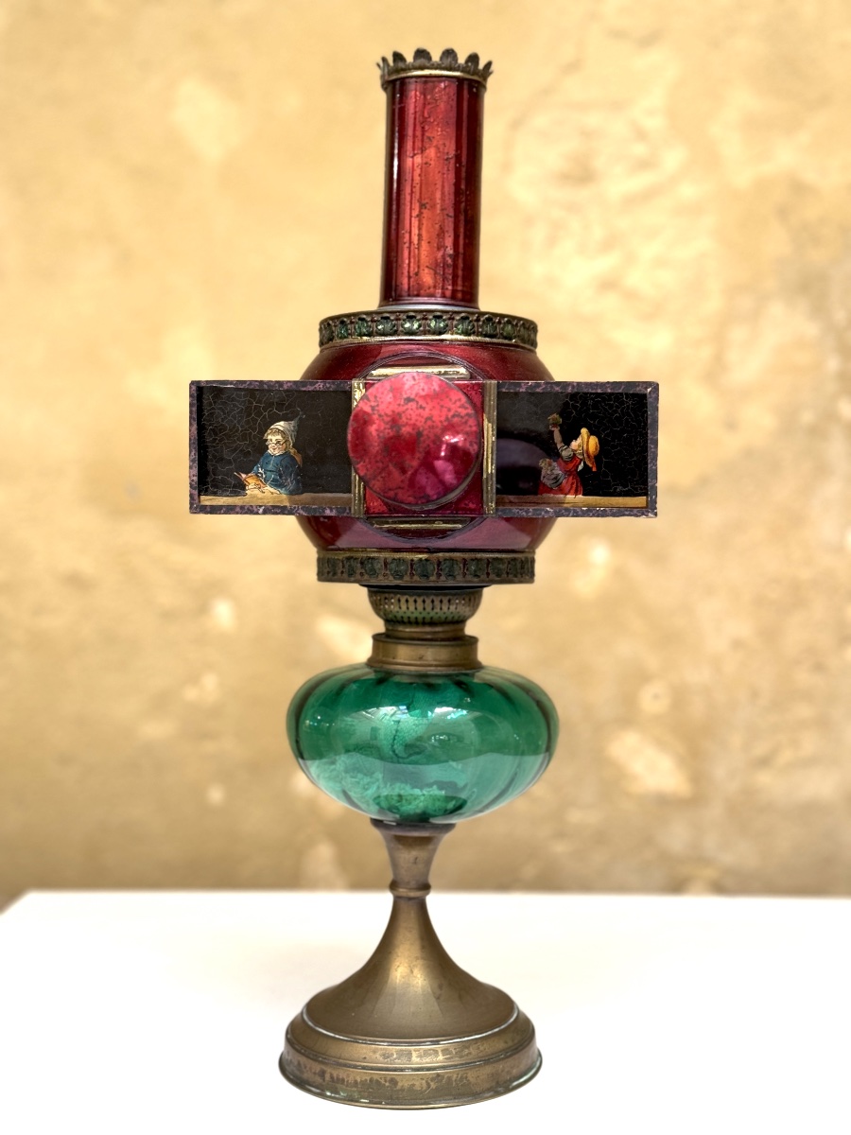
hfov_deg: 30.3
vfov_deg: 39.7
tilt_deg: -2.1
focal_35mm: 48
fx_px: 1573
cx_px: 426
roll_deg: +1.7
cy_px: 568
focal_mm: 6.76
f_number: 1.78
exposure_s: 1/60
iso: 100
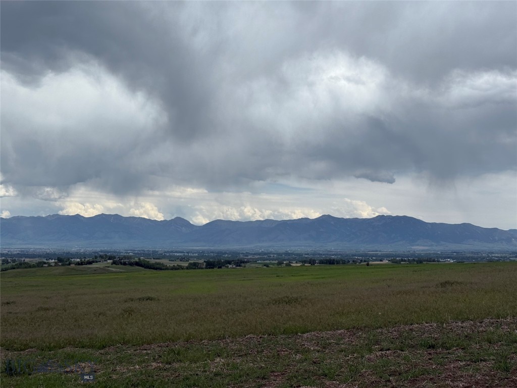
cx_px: 258
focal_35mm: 48
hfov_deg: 39.7
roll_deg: -0.2
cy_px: 194
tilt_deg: +2.5
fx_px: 717
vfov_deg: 30.3
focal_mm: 6.76
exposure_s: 1/7143
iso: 64
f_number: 1.78
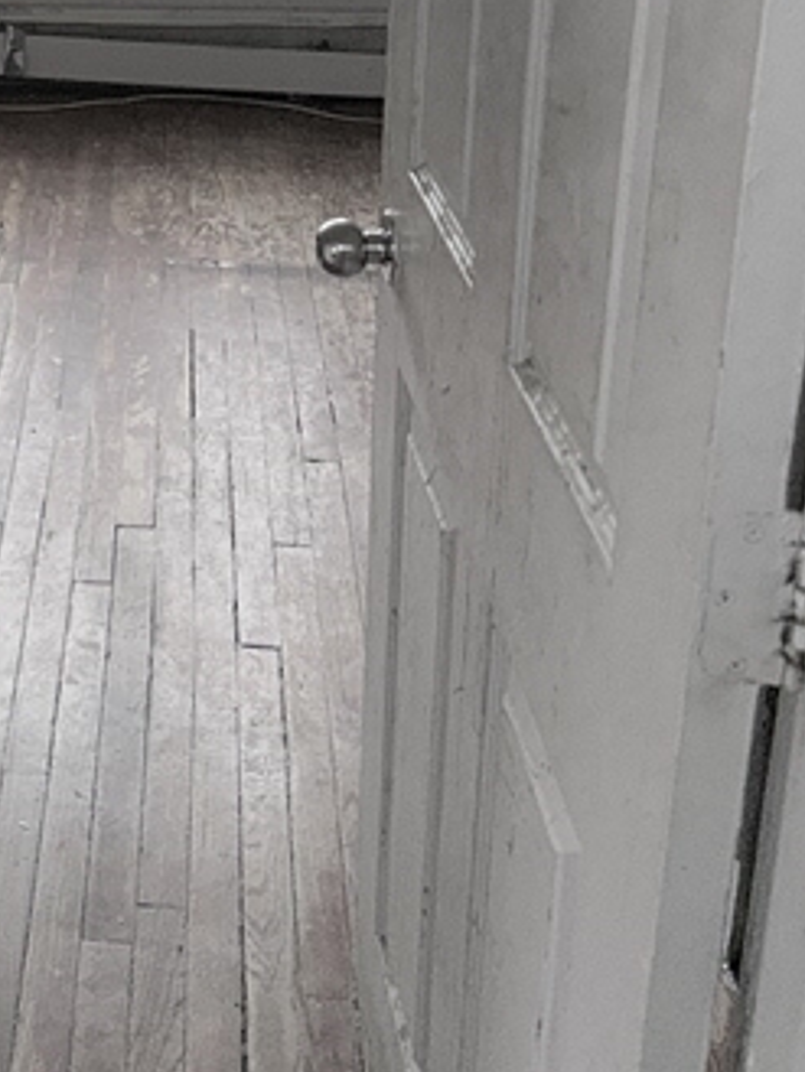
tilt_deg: -16.1
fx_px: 1735
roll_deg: +1.4
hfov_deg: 24.8
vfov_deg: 31.8
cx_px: -20
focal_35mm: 56
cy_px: 7
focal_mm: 6.76
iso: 50
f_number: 1.78
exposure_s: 1/439
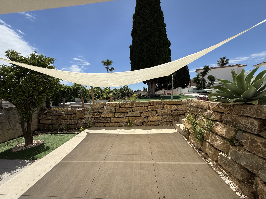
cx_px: 133
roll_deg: +1.6
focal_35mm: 14
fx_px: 108
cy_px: 100
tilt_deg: -2.0
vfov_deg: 85.7
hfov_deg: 102.1
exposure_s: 1/3460
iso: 50
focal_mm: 2.22
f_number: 2.2
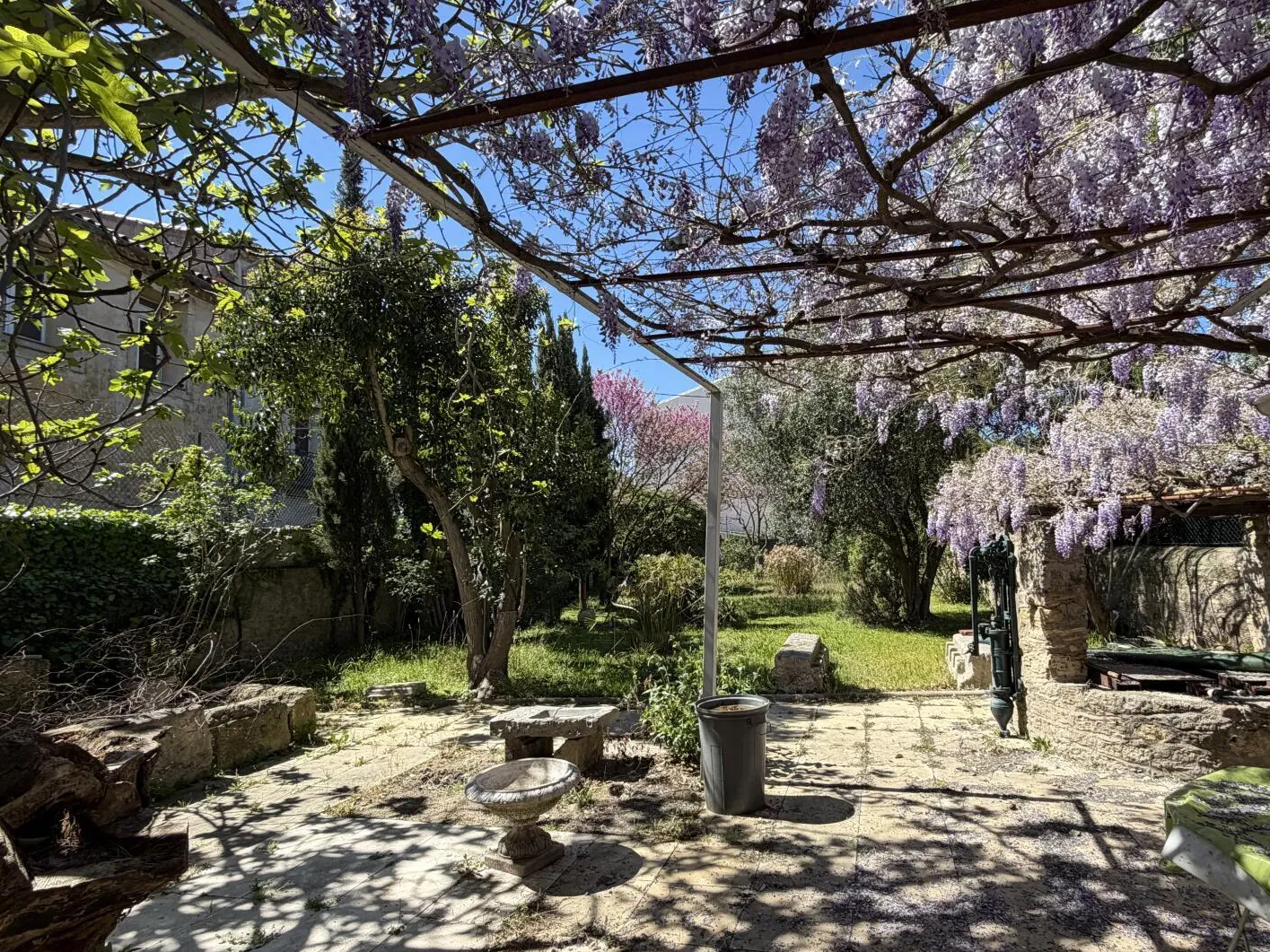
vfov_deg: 68.6
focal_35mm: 19
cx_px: 733
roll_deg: +1.5
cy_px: 497
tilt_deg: +4.0
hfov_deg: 84.0
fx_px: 697
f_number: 2.2
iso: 40
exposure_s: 1/664
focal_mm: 2.22
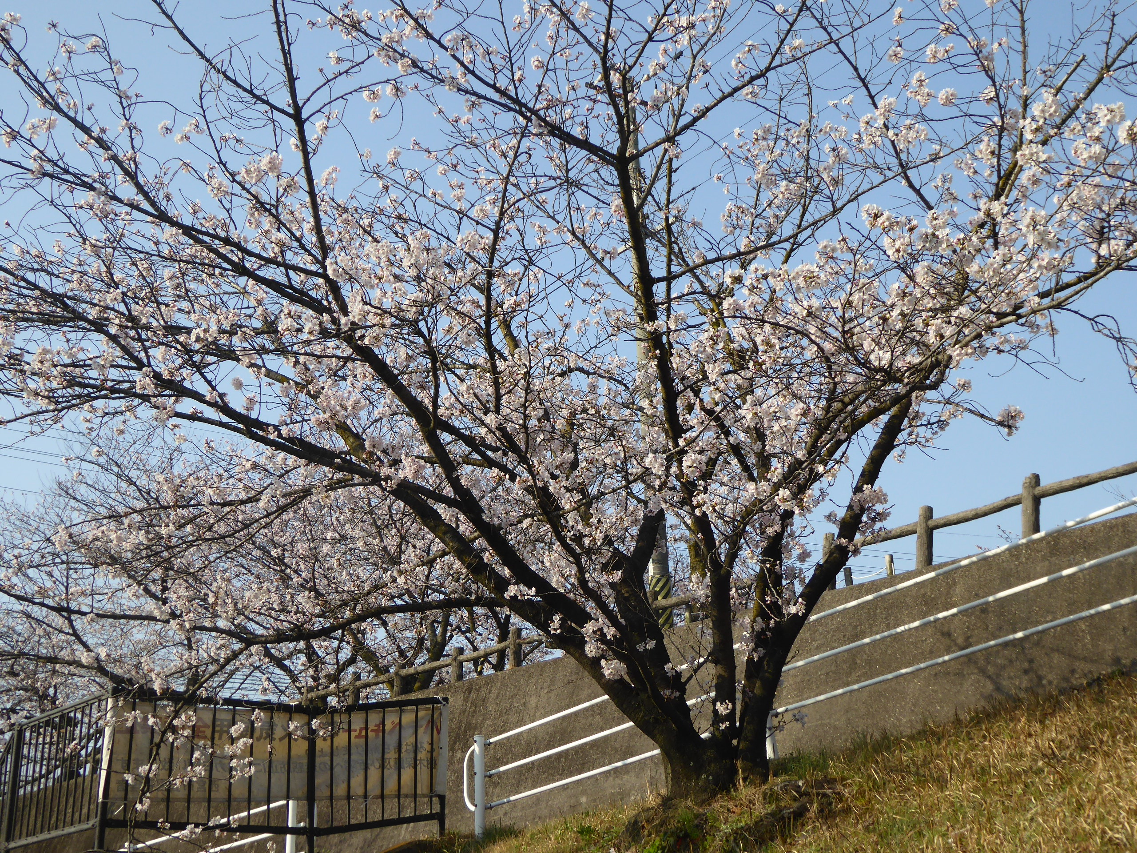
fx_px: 1609
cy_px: 426
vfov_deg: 29.7
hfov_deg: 38.9
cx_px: 568
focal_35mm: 49
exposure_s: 1/500
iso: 100
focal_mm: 8.4
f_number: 4
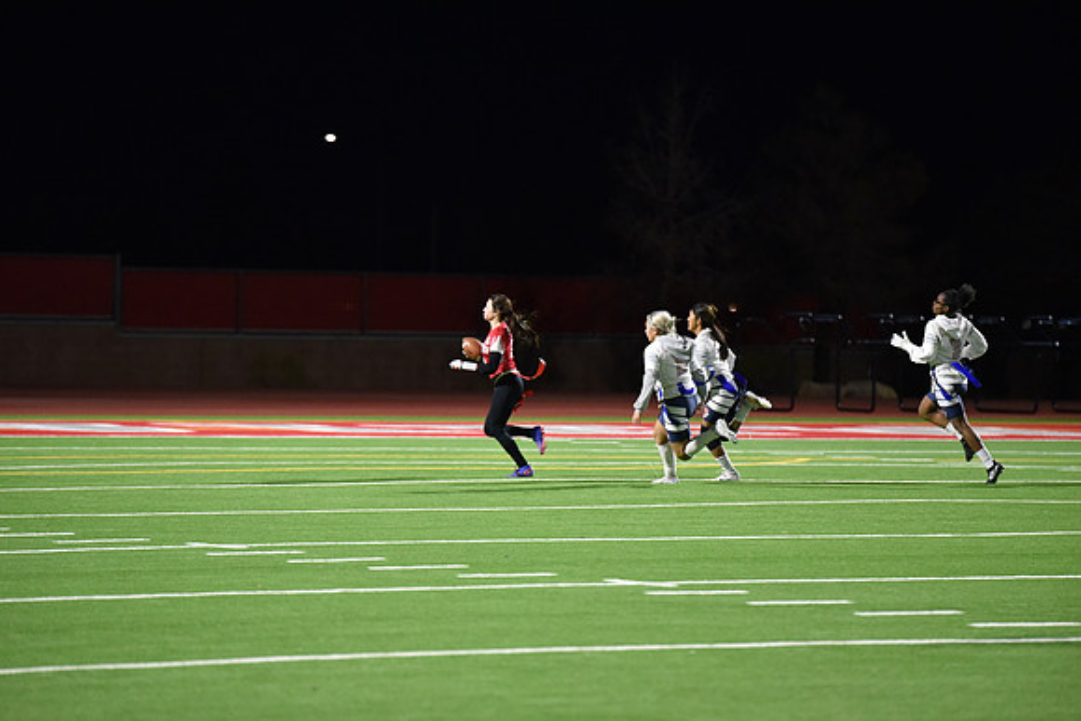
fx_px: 6007
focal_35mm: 200
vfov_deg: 6.9
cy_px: 360
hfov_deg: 10.3
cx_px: 540
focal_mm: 200
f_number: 2.8
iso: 5000
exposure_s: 1/500
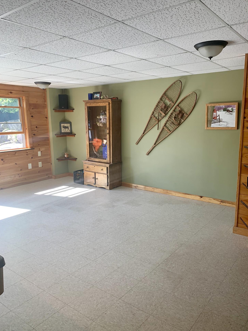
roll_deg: +0.9
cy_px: 172
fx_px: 258
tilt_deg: -10.7
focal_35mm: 27
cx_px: 128
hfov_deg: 51.3
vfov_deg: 65.3
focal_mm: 4.25
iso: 50
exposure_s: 1/120
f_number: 1.8
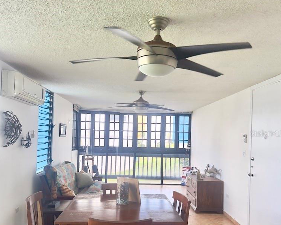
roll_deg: -2.4
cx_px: 142
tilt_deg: -0.9
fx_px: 266
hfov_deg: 55.7
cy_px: 133
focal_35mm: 32
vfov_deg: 45.6
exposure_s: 1/120
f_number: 1.78
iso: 160
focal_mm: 6.76
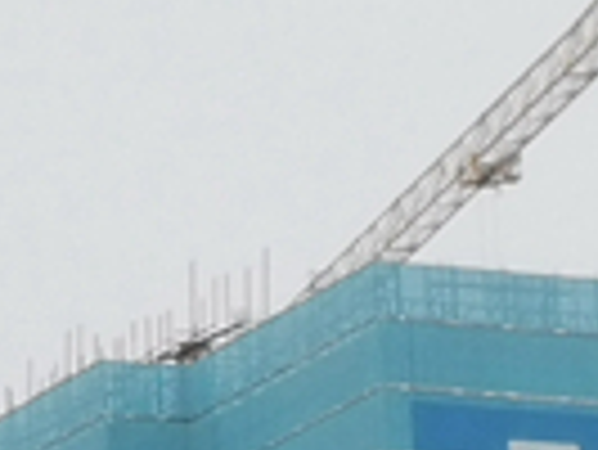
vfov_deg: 2.4
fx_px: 10807
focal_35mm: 625
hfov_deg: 3.1
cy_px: 1094
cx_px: -1272
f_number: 4
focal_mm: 7.48
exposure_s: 1/776
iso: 50
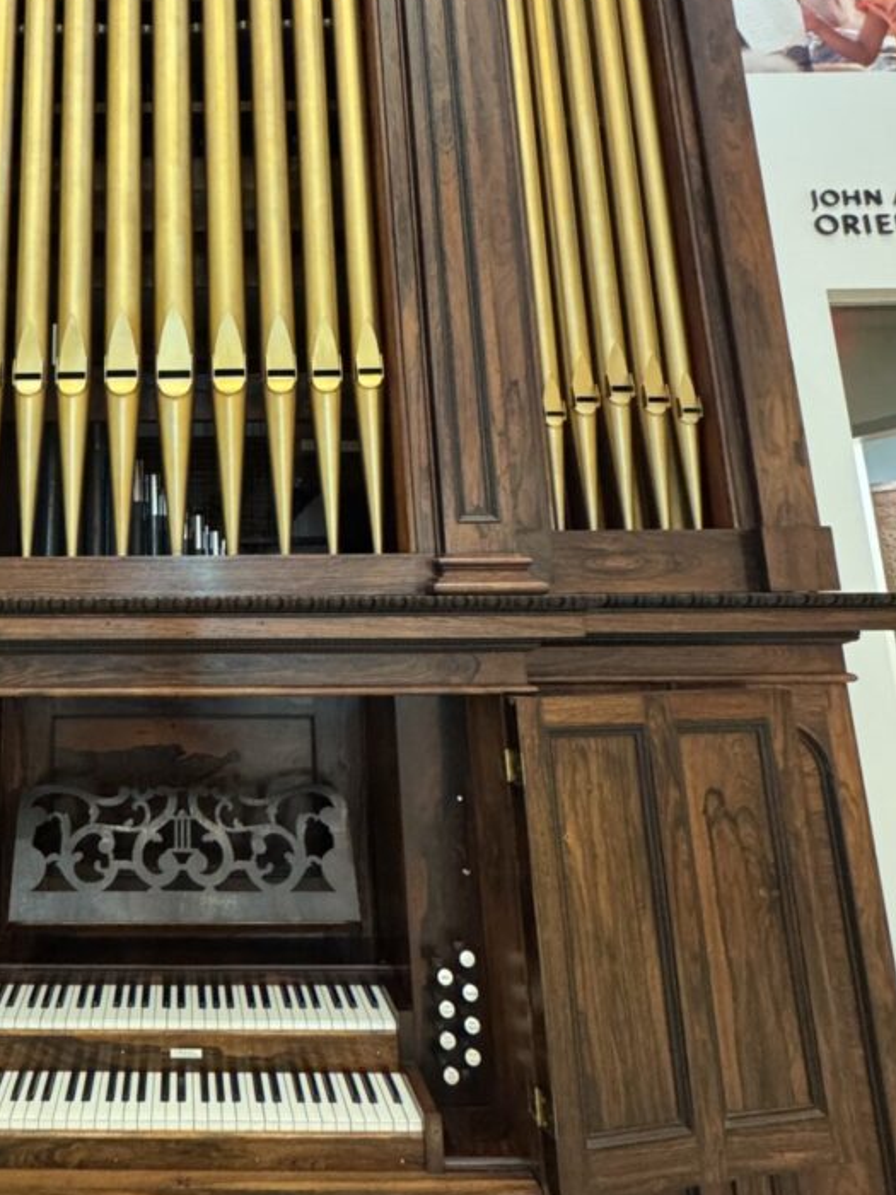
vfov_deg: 70.1
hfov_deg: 52.6
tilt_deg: +11.1
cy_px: 425
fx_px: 828
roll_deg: +1.4
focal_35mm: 24
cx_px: 162
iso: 800
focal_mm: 2.22
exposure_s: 1/60
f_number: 2.2
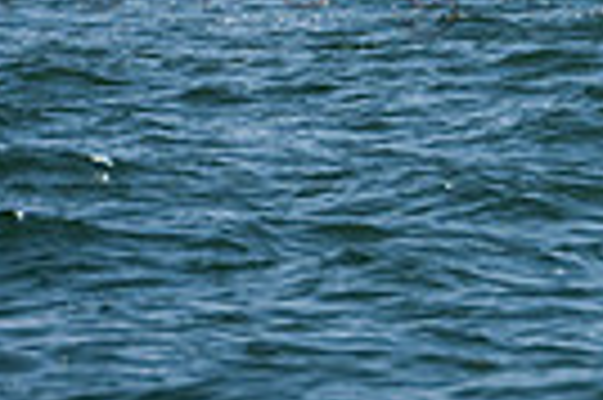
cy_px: -366
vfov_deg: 1.2
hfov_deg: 1.8
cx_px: 812
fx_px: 19389
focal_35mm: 1159
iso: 400
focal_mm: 260
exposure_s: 1/2000
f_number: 8
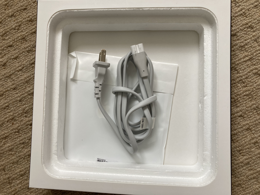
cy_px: 98
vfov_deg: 49.7
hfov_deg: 63.4
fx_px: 210
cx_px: 130
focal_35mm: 28
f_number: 1.8
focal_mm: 3.99
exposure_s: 1/121
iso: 50
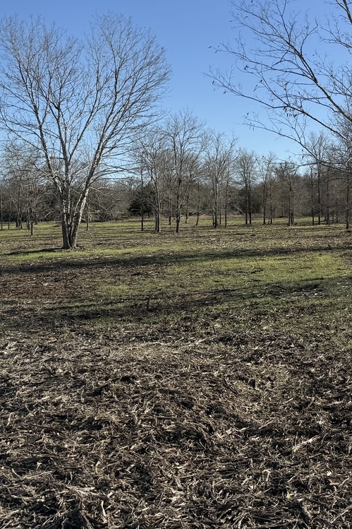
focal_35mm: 48
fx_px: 704
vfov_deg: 40.9
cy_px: 207
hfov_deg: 24.0
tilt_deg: +0.3
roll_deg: +0.7
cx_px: 481
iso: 80
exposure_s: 1/5714
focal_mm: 6.76
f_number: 1.78
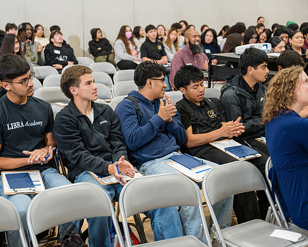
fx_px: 511
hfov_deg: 33.5
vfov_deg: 27.2
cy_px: 125
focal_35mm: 56
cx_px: 135
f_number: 2.8
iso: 1600
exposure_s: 1/250
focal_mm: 48.7
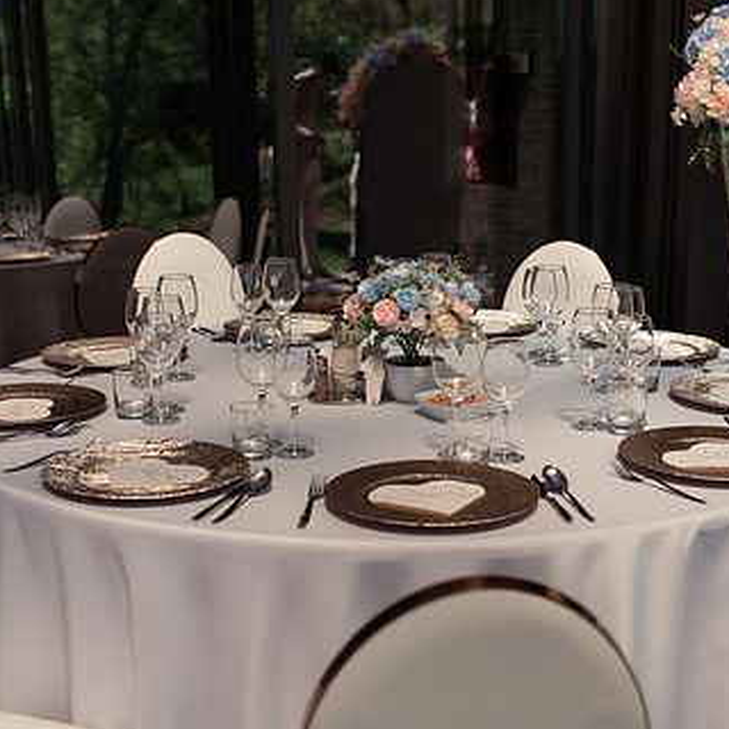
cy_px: 423
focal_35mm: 54
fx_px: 1287
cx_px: 419
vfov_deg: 31.6
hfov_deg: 31.6
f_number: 3.2
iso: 125
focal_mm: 35
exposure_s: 1/1000
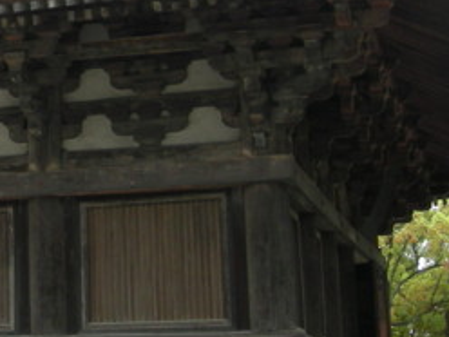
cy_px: 4
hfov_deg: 15.8
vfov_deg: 12.9
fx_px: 1466
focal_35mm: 113
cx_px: -246
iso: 50
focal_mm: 5.7
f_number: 2.8
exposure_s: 1/250
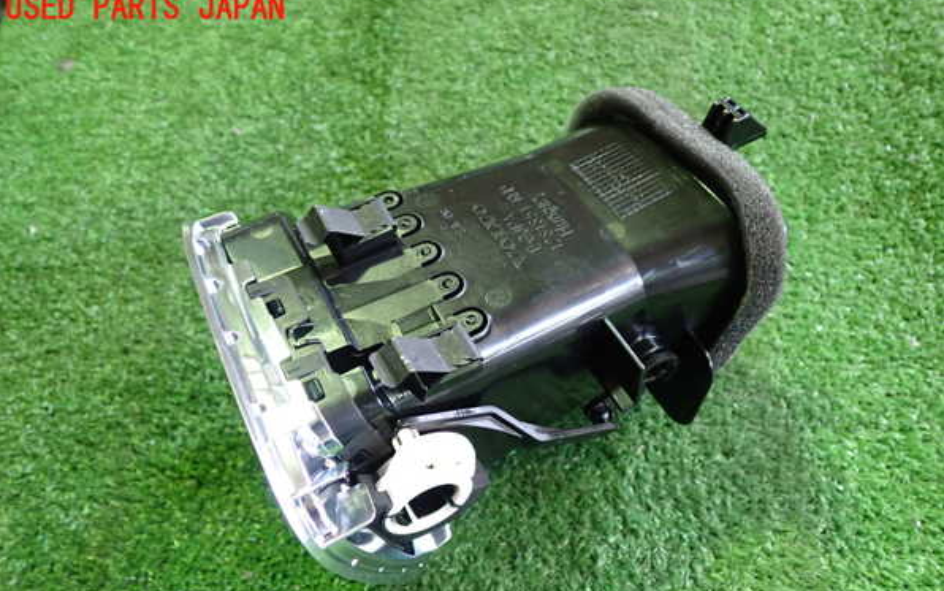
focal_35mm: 32
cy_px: 345
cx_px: 472
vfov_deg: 39.3
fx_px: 824
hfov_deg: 59.6
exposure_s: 1/30
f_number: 2.3
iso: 640
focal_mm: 5.4
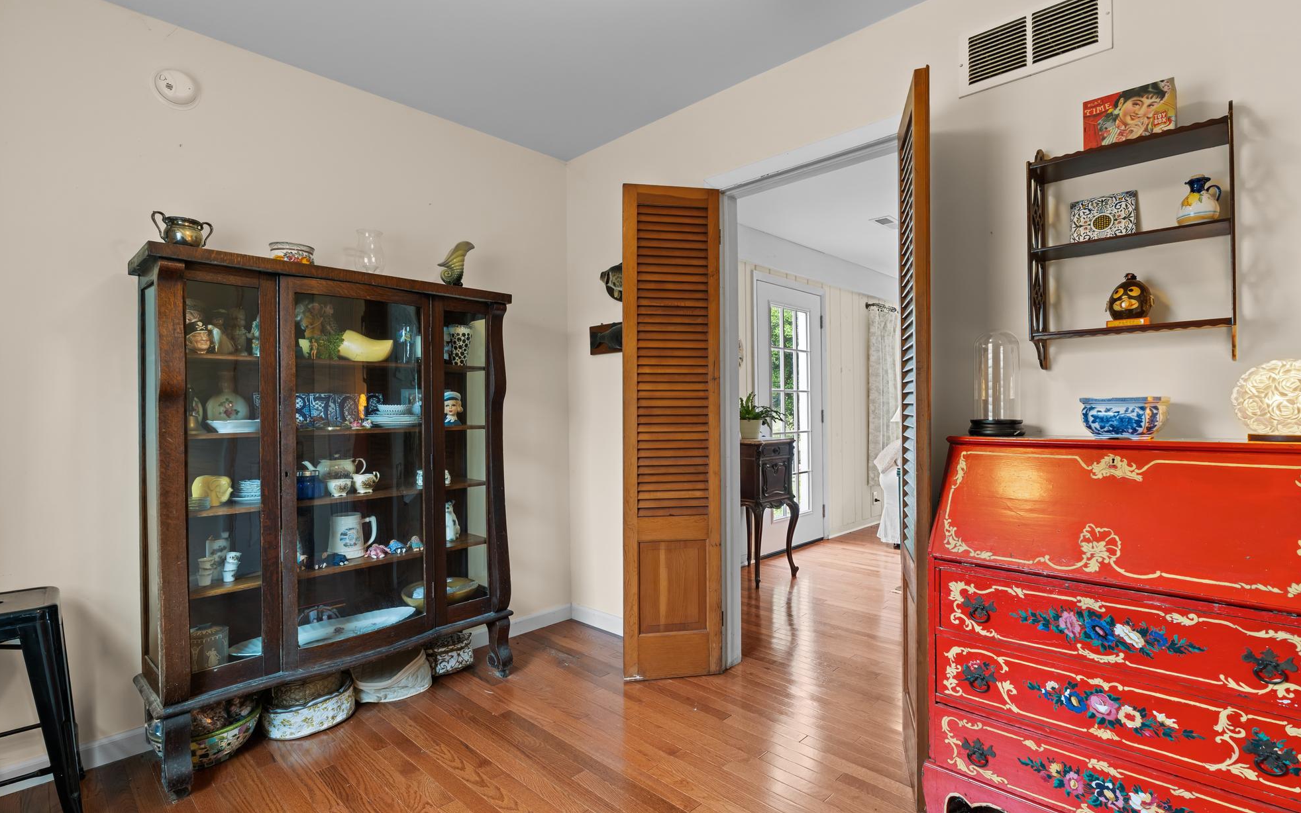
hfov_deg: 92.6
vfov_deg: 66.3
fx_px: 622
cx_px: 672
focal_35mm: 18
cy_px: 429
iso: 250
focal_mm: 11
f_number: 7.1
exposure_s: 1.3
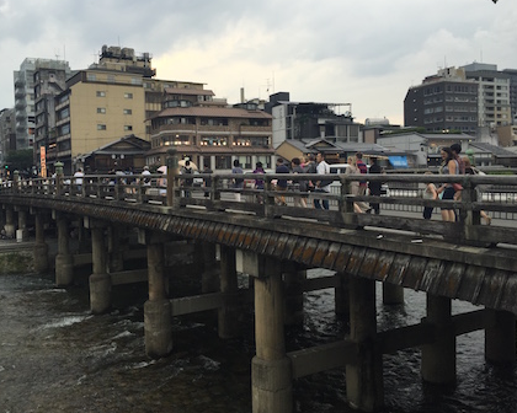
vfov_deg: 44.5
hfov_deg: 54.0
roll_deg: +0.4
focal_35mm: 33
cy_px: 195
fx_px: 505
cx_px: 224
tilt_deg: -1.1
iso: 32
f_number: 2.2
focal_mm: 4.15
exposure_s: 1/314
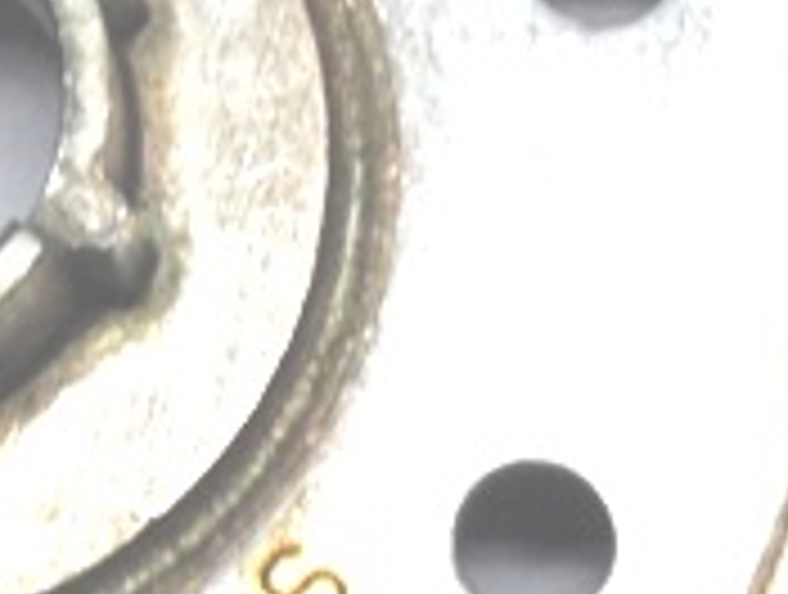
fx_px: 5201
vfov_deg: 6.5
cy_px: 54
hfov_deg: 8.7
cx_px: 468
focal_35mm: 228
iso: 200
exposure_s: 1/45
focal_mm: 8.2
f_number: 3.8
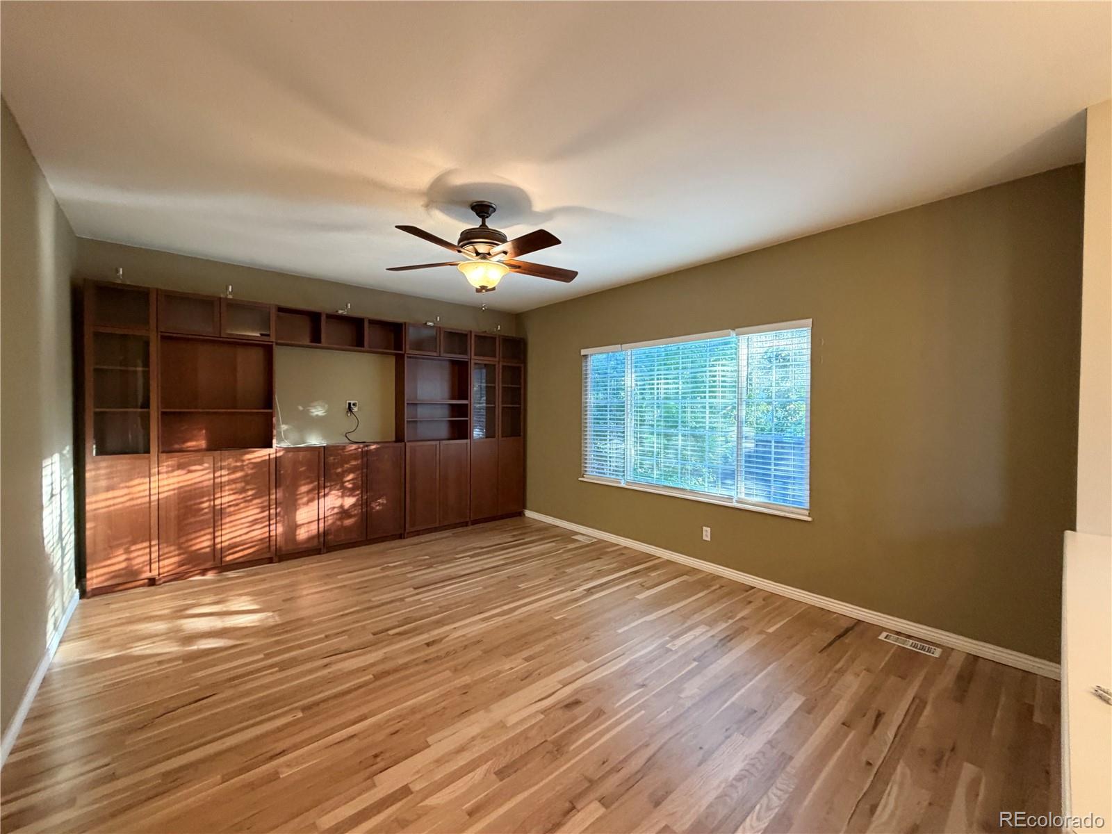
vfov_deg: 85.7
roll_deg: -1.2
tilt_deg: -4.5
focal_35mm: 14
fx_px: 450
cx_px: 556
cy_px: 417
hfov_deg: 102.1
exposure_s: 1/60
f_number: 2.2
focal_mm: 2.22
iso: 250
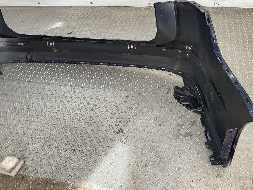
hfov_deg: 56.7
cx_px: 139
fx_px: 234
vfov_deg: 44.2
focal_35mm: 32
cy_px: 91
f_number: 1.8
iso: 16
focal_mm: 3
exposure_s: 1/117
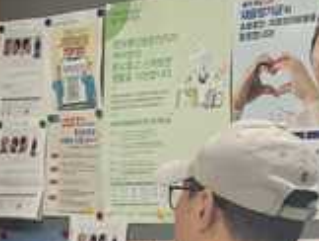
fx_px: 1421
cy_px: 318
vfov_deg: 9.5
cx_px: -126
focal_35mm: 154
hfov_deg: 12.3
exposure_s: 1/60
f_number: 1.8
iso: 100
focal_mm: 4.25
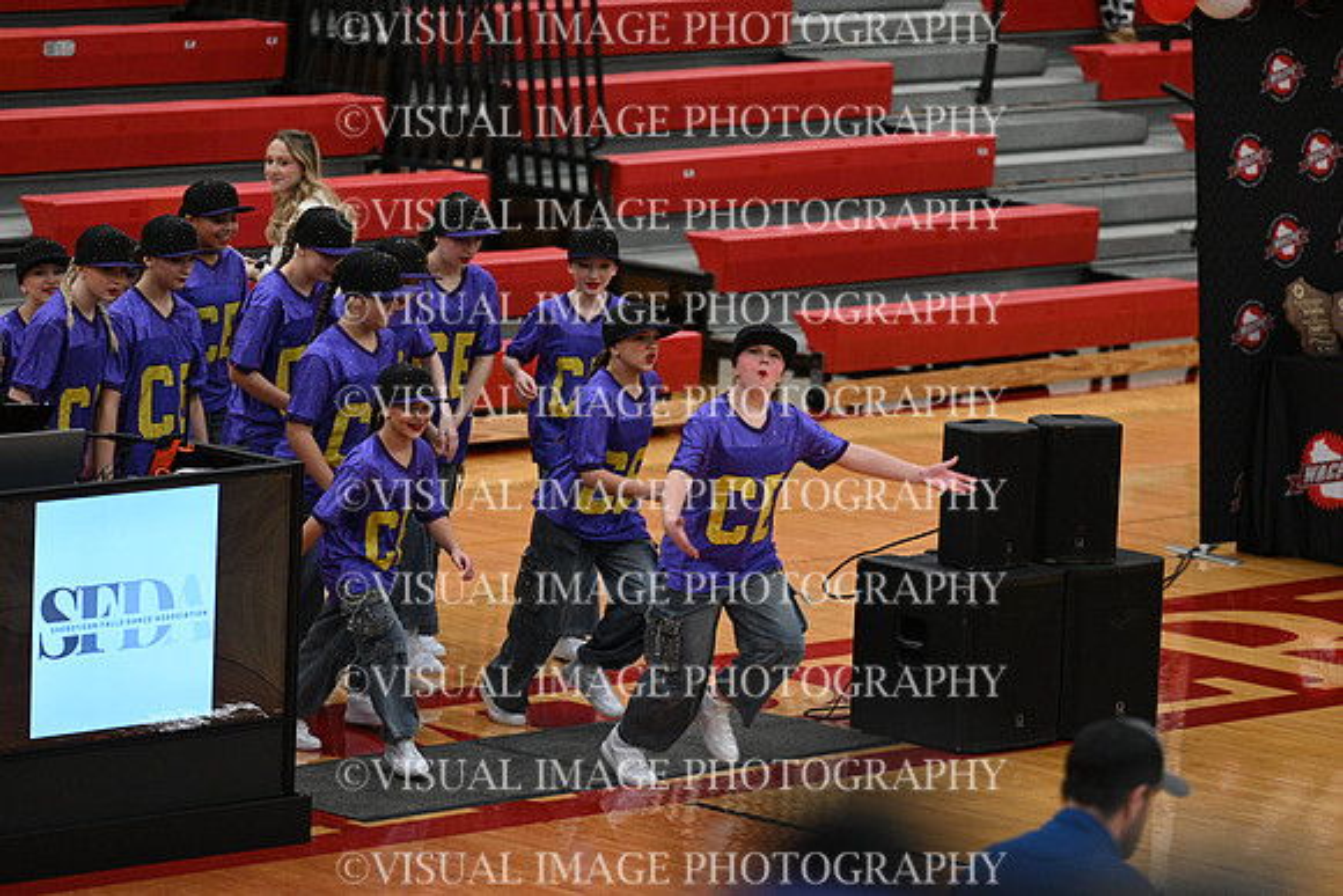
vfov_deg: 6.9
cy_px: 448
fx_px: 7463
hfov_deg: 10.3
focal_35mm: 200
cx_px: 672
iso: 4000
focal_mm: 200
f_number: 3.5
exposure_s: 1/400
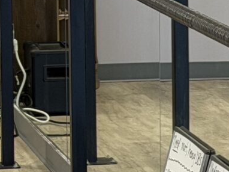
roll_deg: -0.4
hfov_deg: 6.1
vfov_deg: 4.6
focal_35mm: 322
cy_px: 146
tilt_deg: -10.5
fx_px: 2129
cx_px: 275
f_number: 1.78
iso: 125
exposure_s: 1/60
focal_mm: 6.76
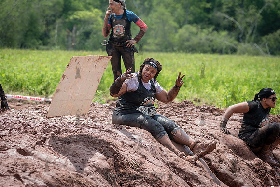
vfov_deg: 13.0
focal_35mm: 105
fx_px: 817
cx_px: 140
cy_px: 94
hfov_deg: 19.5
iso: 1000
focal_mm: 105
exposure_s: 1/4000
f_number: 4
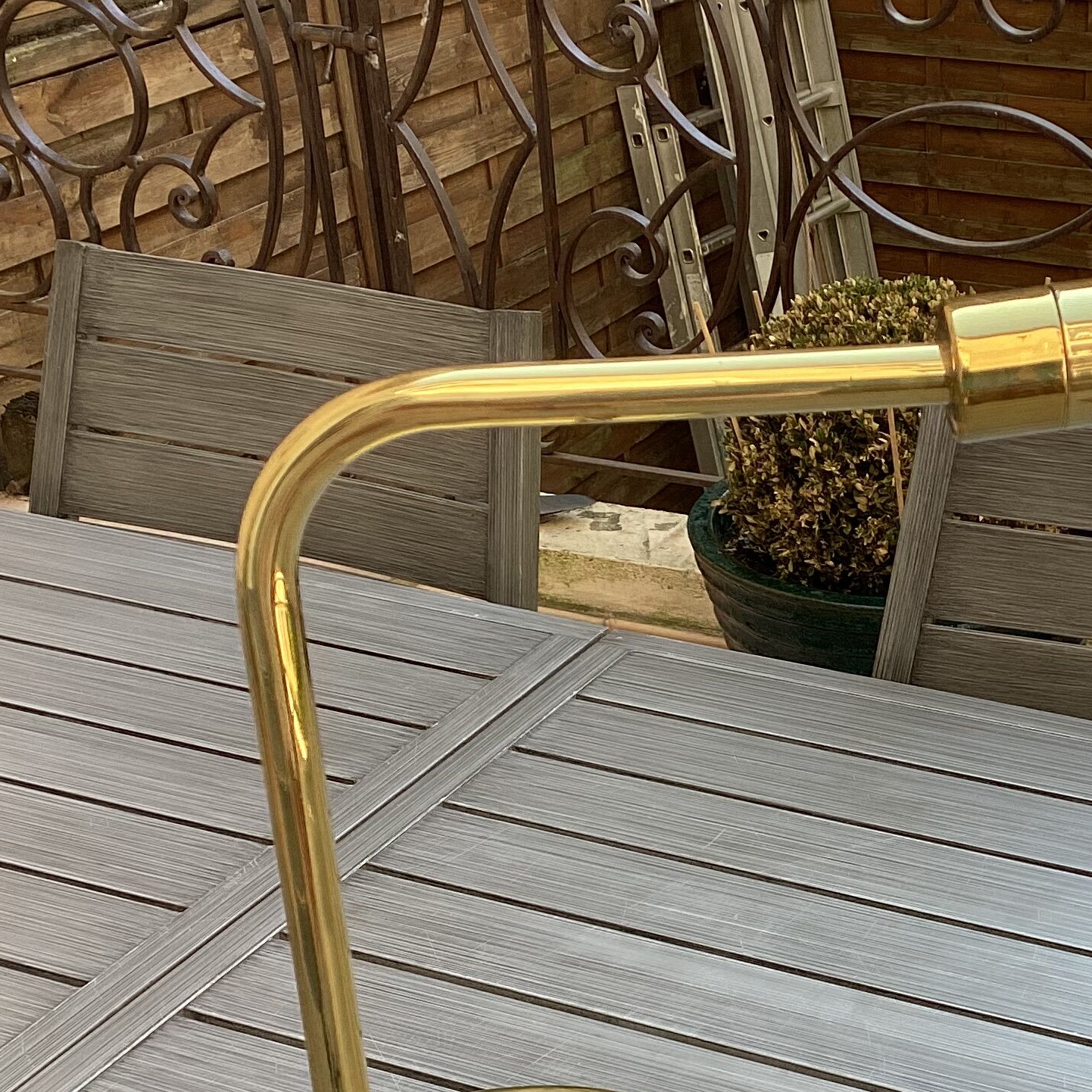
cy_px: 841
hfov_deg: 27.0
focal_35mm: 62
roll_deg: +1.2
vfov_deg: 27.3
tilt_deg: -32.1
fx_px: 2213
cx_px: 924
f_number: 2.4
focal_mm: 3.3
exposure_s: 1/177
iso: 25
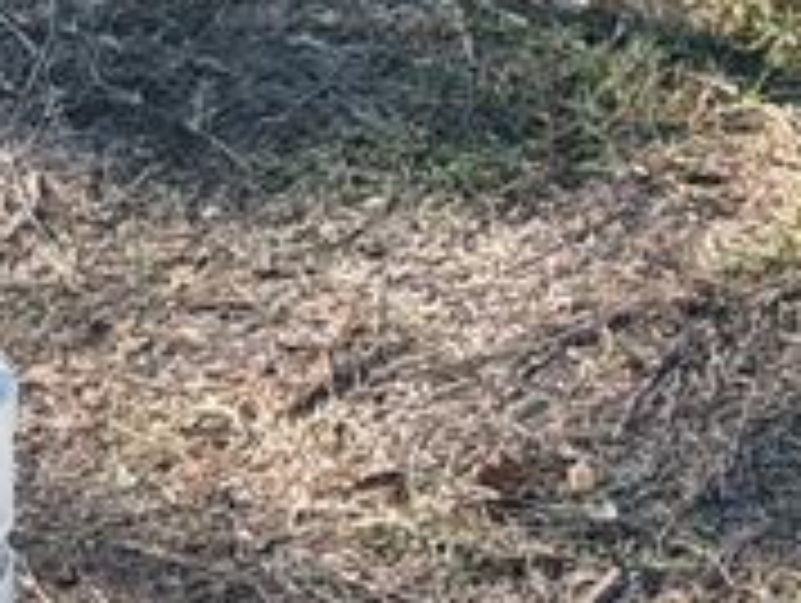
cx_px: 405
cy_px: -900
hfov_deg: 7.2
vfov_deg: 5.2
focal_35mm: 276
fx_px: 6395
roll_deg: -1.4
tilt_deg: -16.0
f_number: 1.78
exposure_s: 1/2088
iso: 80
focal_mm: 6.76
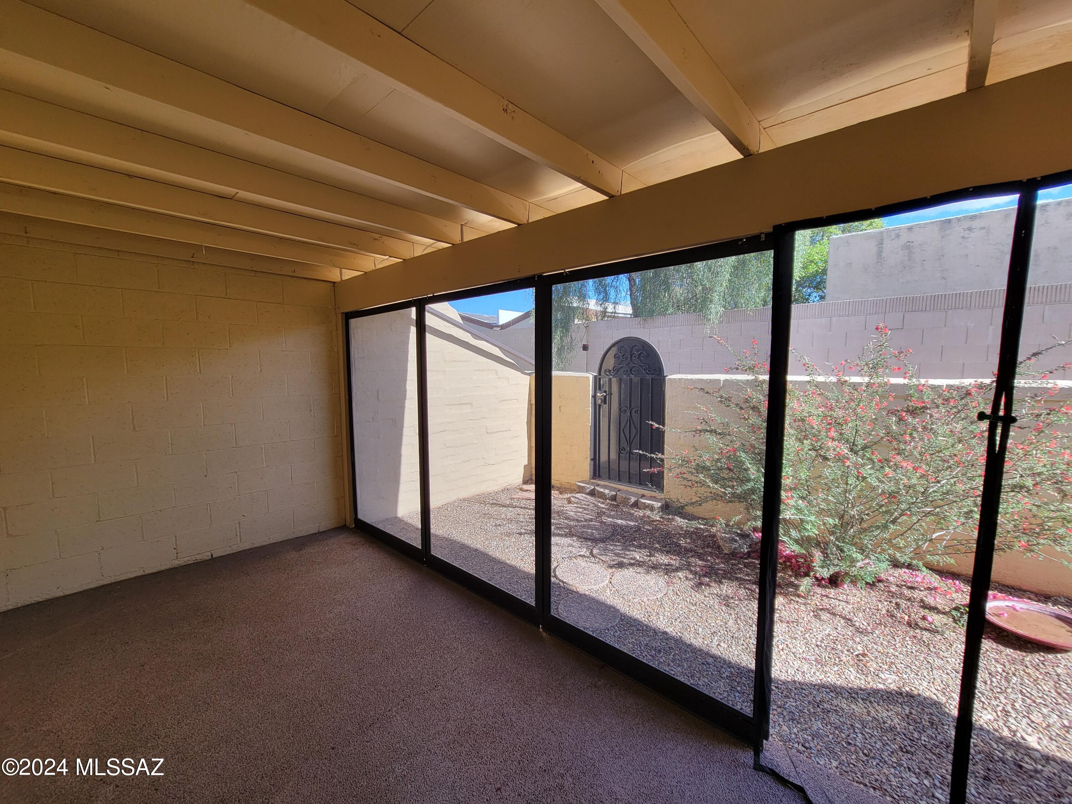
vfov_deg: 89.9
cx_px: 536
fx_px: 403
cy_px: 402
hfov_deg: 106.2
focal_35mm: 13
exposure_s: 1/120
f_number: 2.2
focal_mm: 2.2
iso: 64
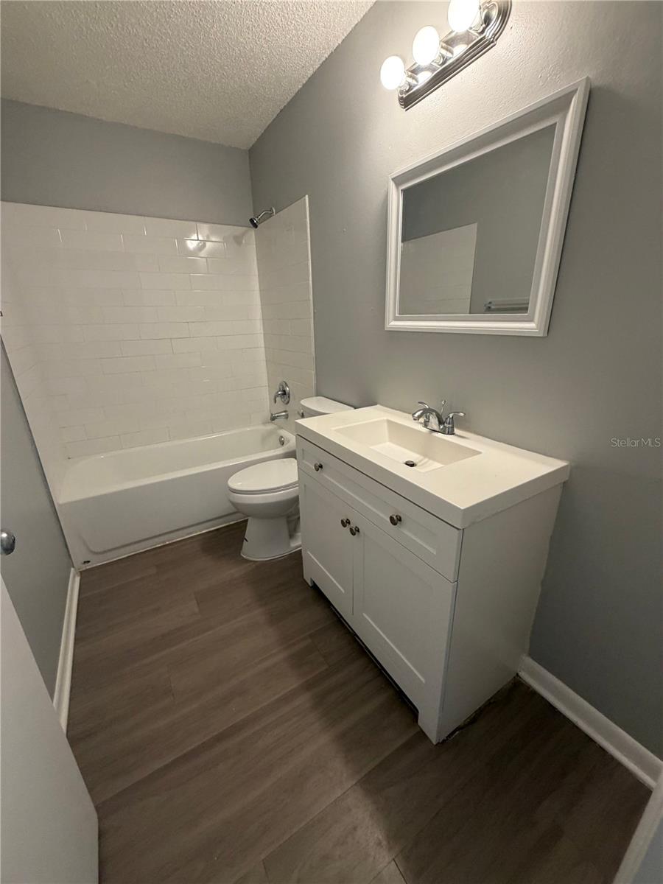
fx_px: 358
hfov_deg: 85.7
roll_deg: +0.5
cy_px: 442
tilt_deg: -19.1
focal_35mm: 14
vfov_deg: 102.1
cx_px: 332
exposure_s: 1/60
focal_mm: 2.22
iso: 250
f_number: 2.2
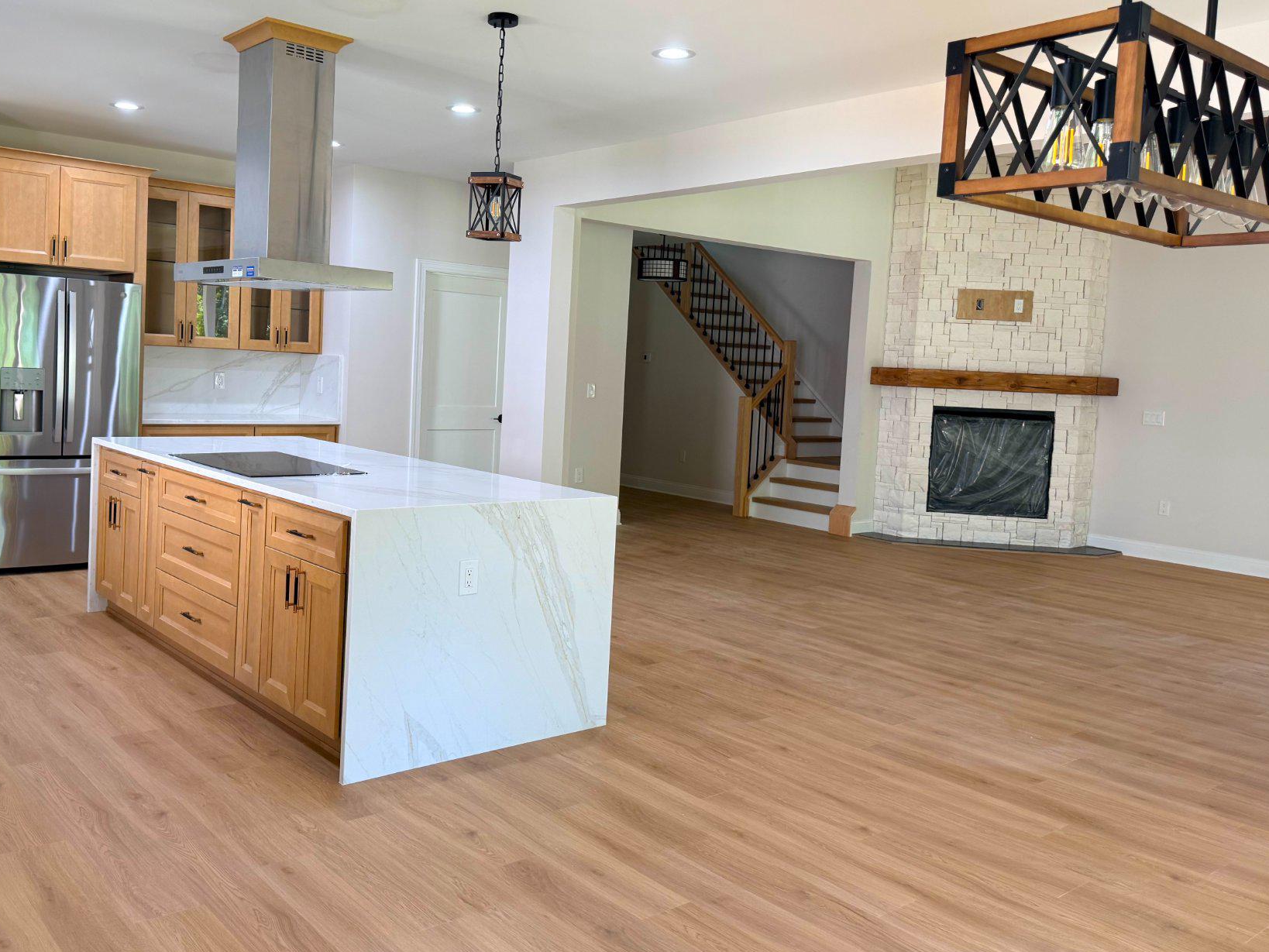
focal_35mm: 30
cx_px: 546
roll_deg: -3.0
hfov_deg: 59.7
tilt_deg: -3.3
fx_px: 1100
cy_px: 421
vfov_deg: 46.7
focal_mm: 6.76
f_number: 1.78
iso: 125
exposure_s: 1/120
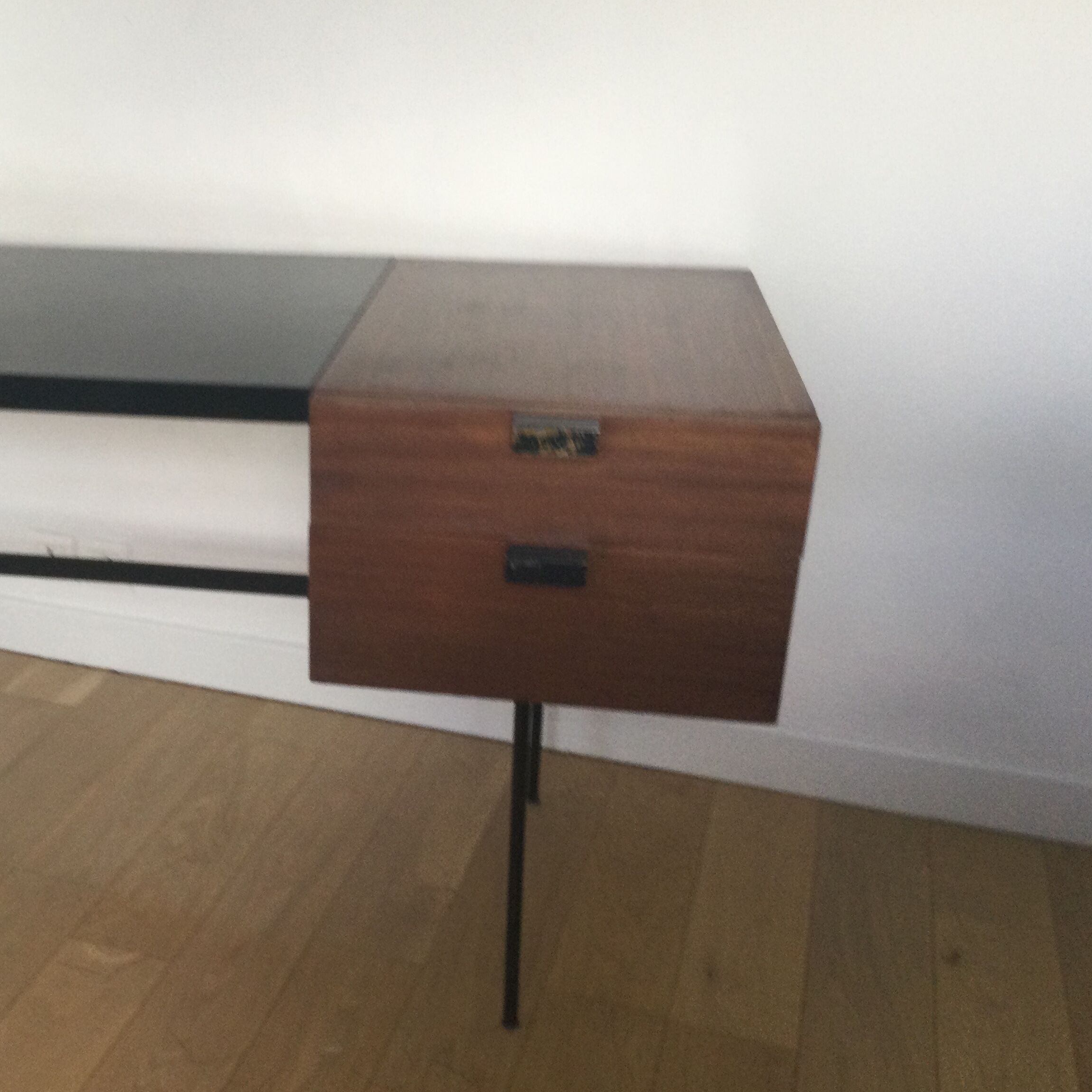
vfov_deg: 42.8
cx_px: 342
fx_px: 1392
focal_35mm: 39
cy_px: 558
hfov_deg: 42.1
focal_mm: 3.3
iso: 64
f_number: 2.4
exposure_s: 1/33
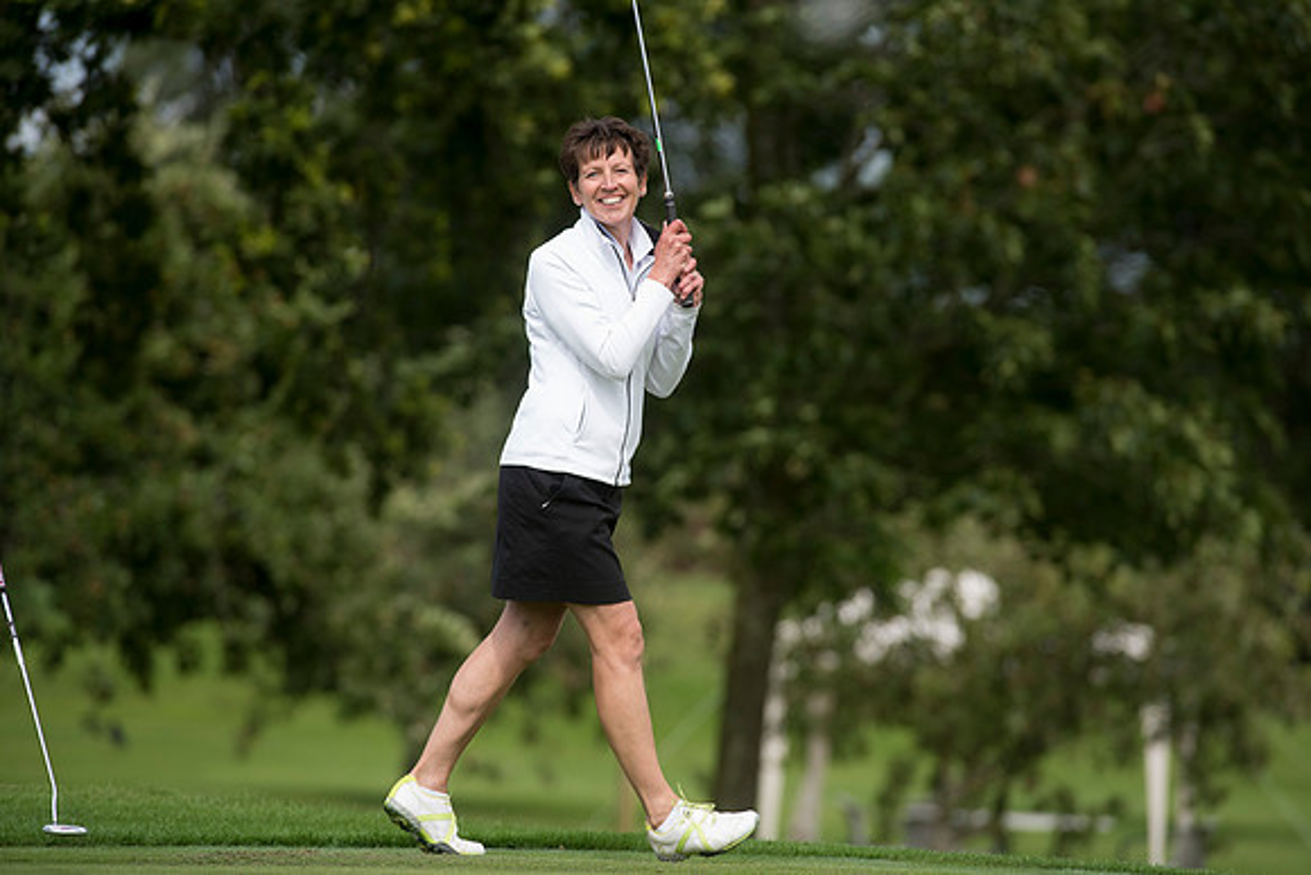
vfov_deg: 4.6
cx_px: 656
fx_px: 10927
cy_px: 438
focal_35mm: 300
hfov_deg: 6.9
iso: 800
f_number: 5.6
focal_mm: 300
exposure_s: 1/3200
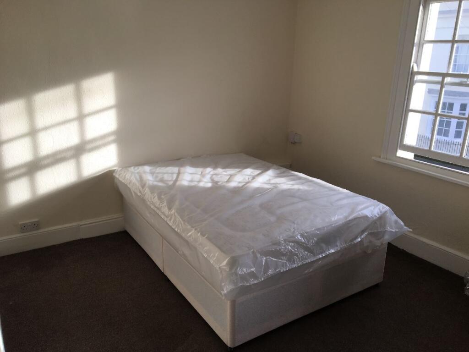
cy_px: 176
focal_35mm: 29
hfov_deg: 61.7
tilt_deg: -19.0
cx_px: 234
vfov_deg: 48.2
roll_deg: -1.4
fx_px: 393
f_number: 2.2
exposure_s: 1/151
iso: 25
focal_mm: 4.15
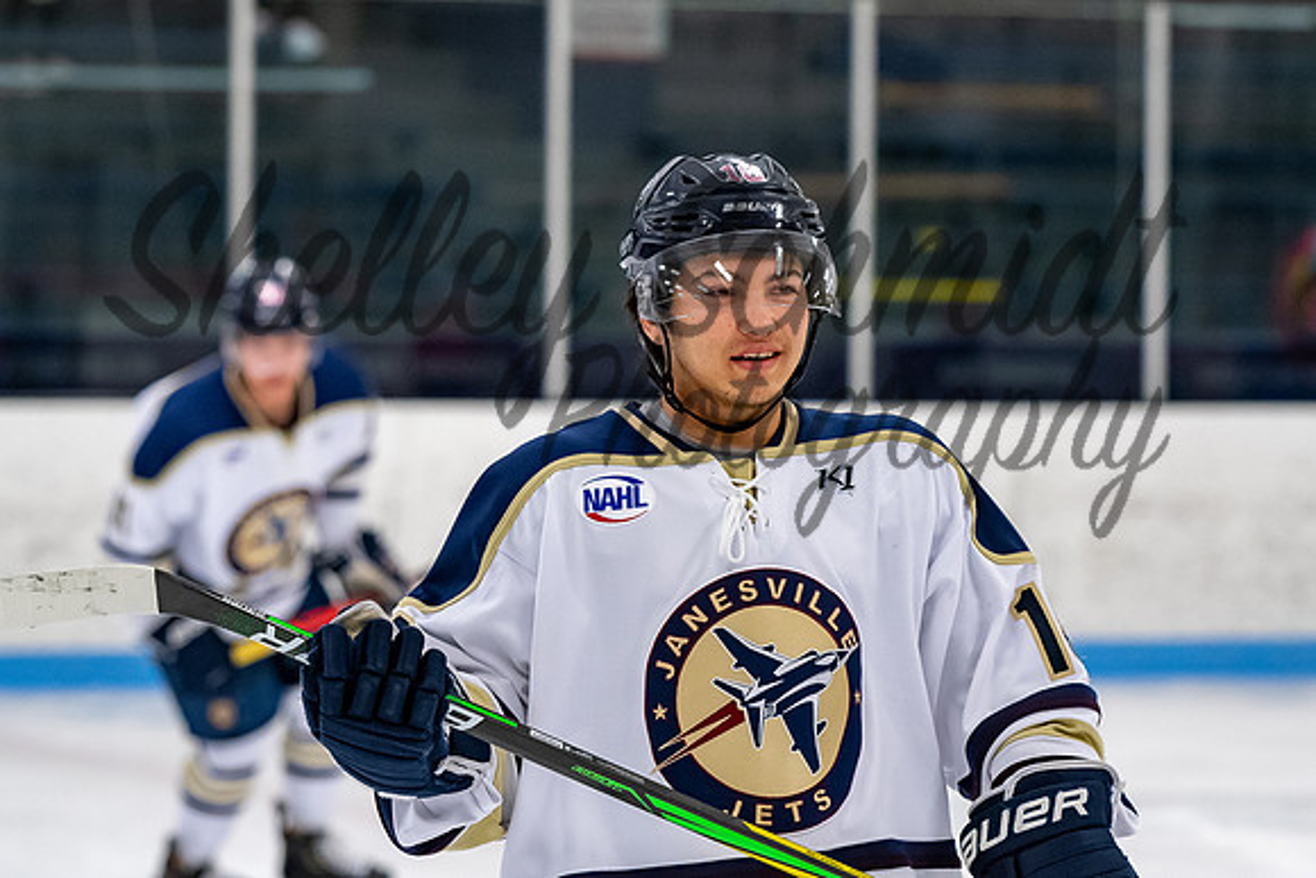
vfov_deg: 6.3
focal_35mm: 218
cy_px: 392
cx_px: 737
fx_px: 7977
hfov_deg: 9.4
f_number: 3.5
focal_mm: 125
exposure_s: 1/800
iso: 2500
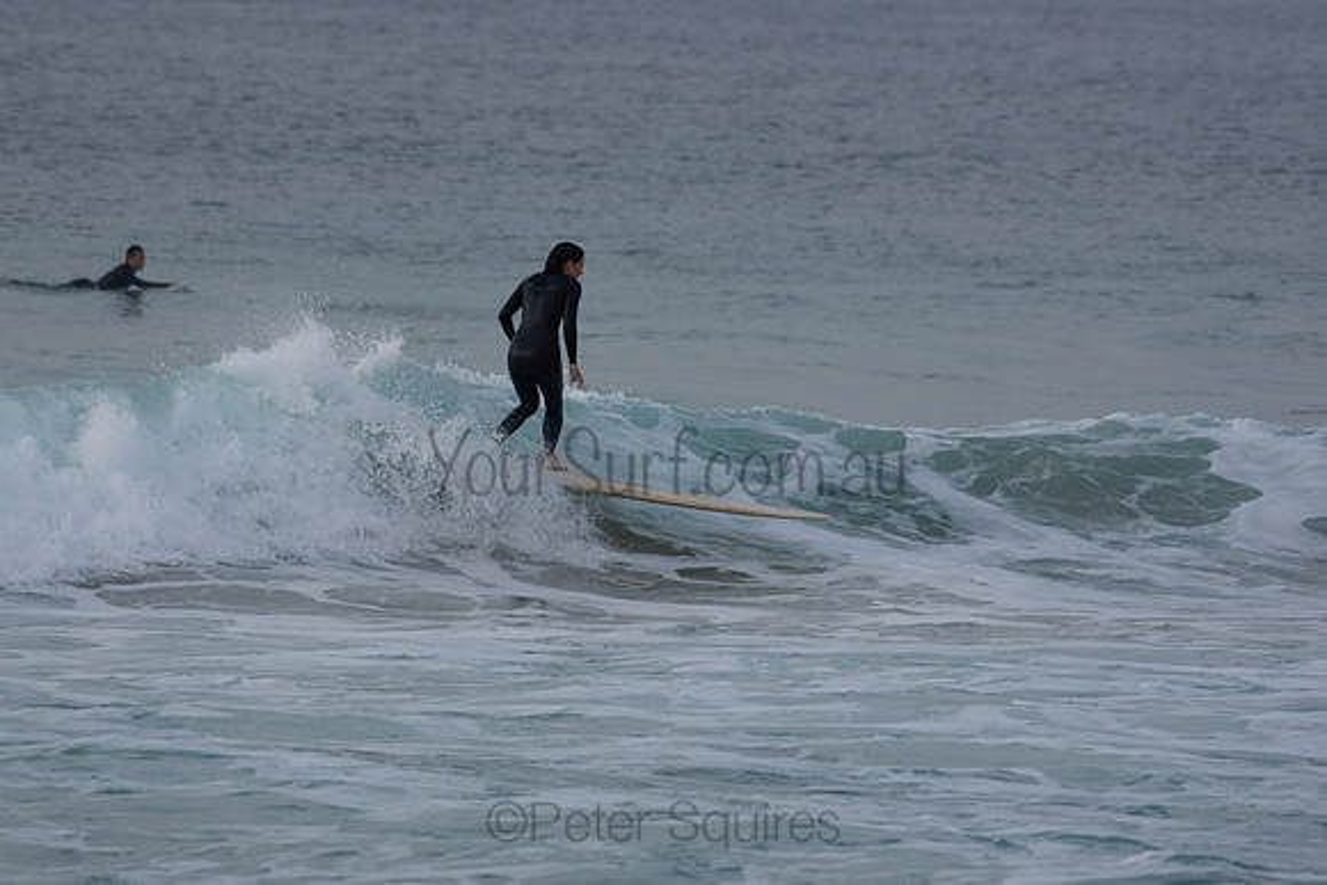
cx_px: 664
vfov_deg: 2.9
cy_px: 442
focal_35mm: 480
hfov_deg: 4.3
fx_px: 17697
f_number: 5.6
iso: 400
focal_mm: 320
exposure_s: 1/2000
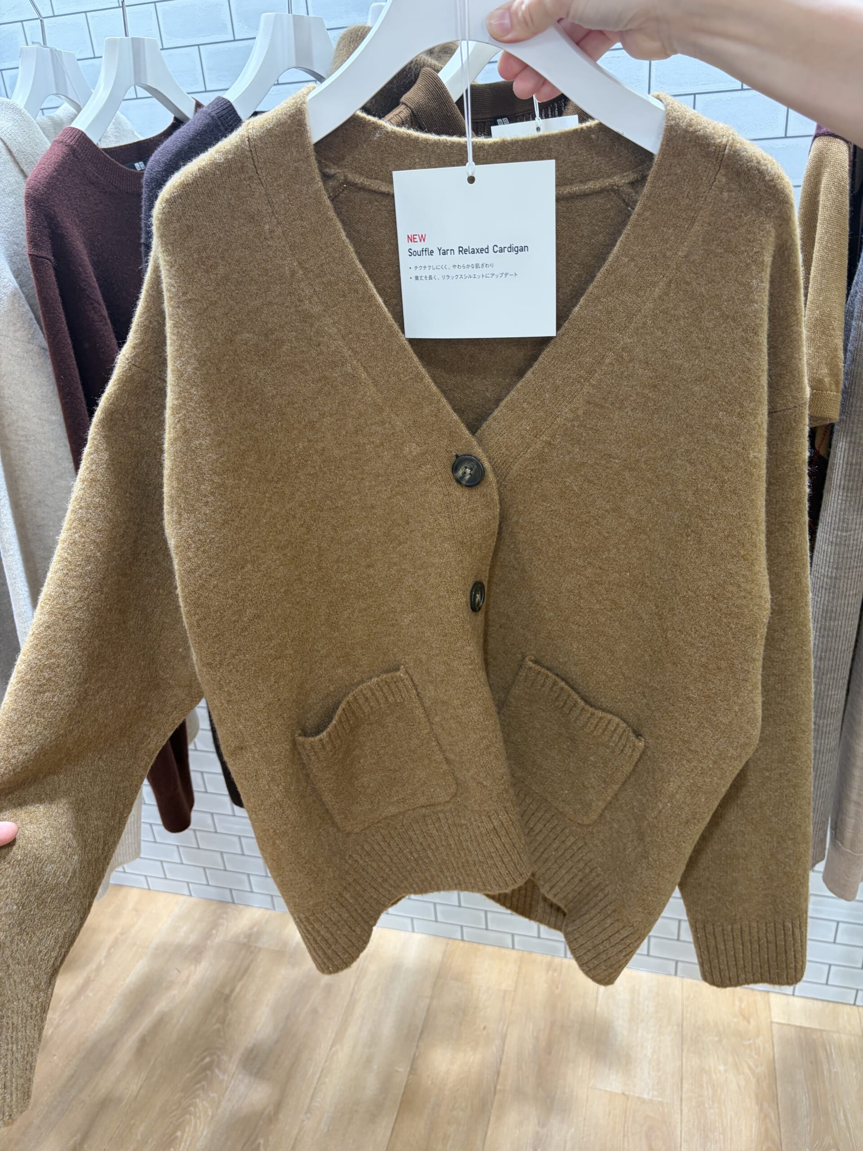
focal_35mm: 26
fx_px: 864
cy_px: 576
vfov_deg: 67.3
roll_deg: +2.9
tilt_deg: -24.2
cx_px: 432
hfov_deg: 53.1
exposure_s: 1/50
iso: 80
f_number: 1.6
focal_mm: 5.96
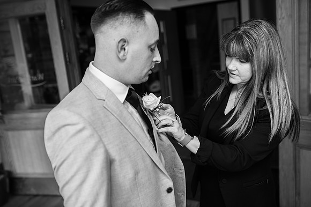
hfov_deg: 54.5
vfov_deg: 37.8
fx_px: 302
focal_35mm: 35
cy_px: 104
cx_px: 156
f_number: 2.8
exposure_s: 1/125
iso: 100
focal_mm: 35
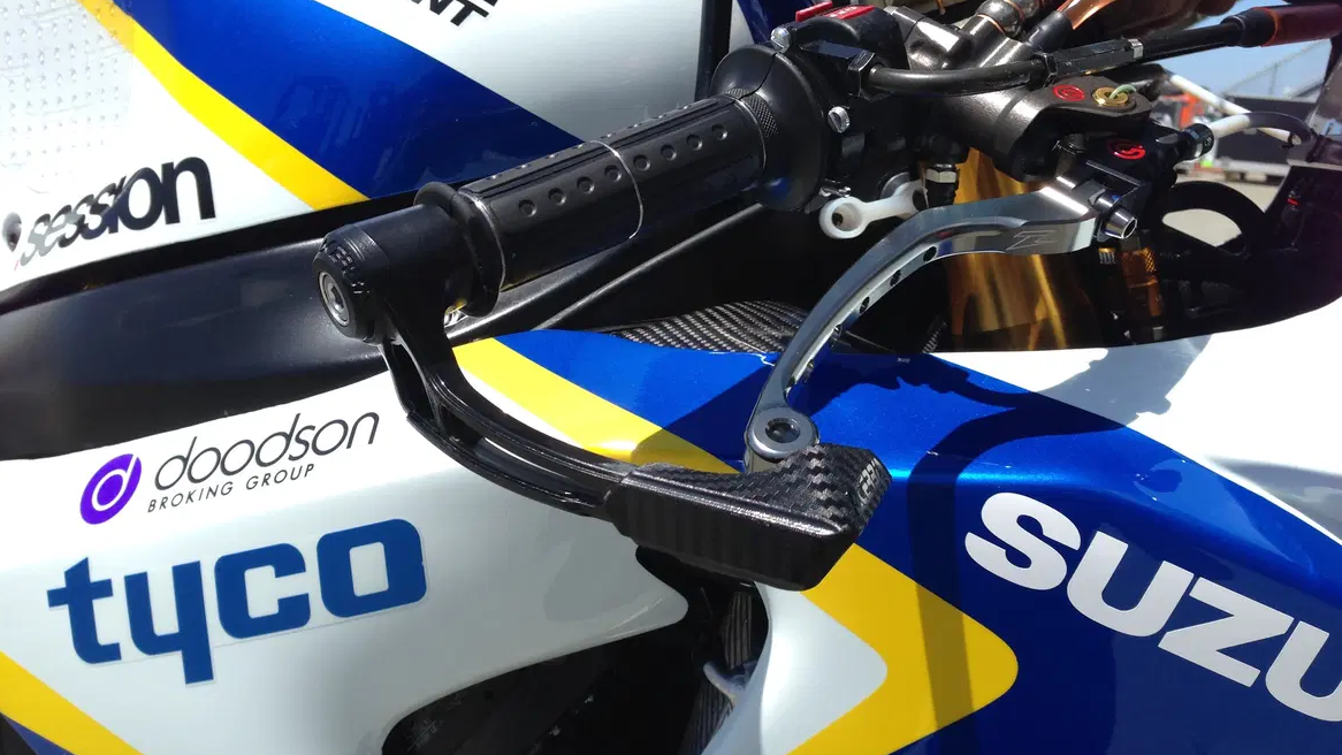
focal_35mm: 37
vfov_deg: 32.0
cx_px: 676
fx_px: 1317
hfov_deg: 54.0
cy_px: 336
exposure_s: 1/1427
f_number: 2.4
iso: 50
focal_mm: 4.12
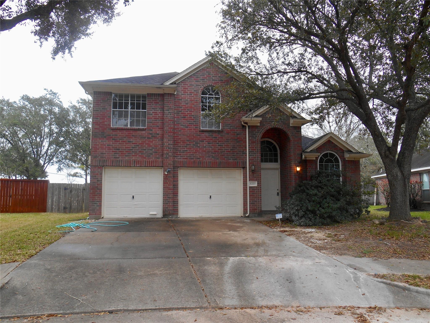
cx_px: 215
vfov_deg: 53.1
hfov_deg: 67.3
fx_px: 323
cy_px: 162
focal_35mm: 26
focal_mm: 4.7
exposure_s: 1/50
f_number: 3.4
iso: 80
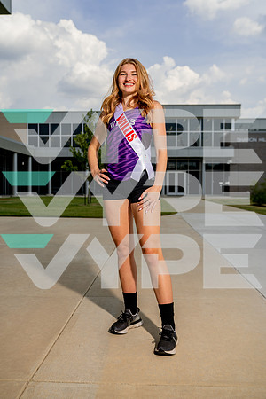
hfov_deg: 36.9
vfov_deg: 53.1
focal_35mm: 36
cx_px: 133
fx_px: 399
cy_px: 200
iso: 125
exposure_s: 1/2000
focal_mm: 36
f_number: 4.5
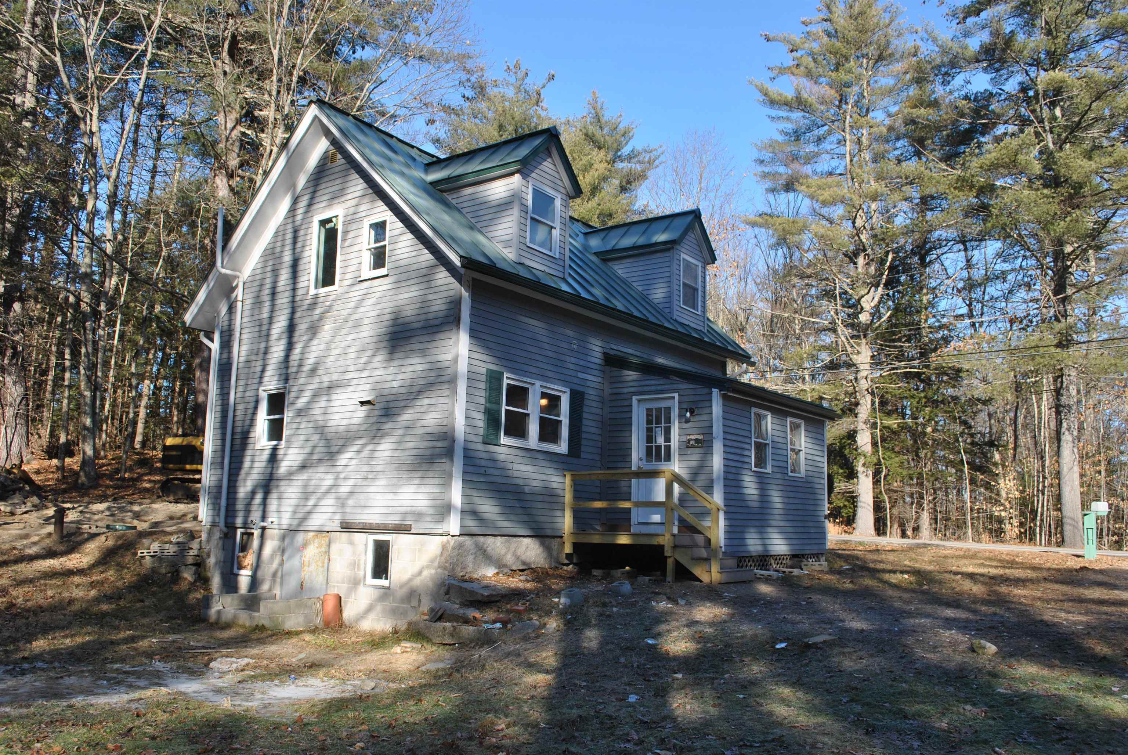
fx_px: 941
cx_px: 564
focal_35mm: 30
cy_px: 378
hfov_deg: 61.9
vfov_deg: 43.7
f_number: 6.3
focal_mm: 20
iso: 100
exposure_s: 1/160
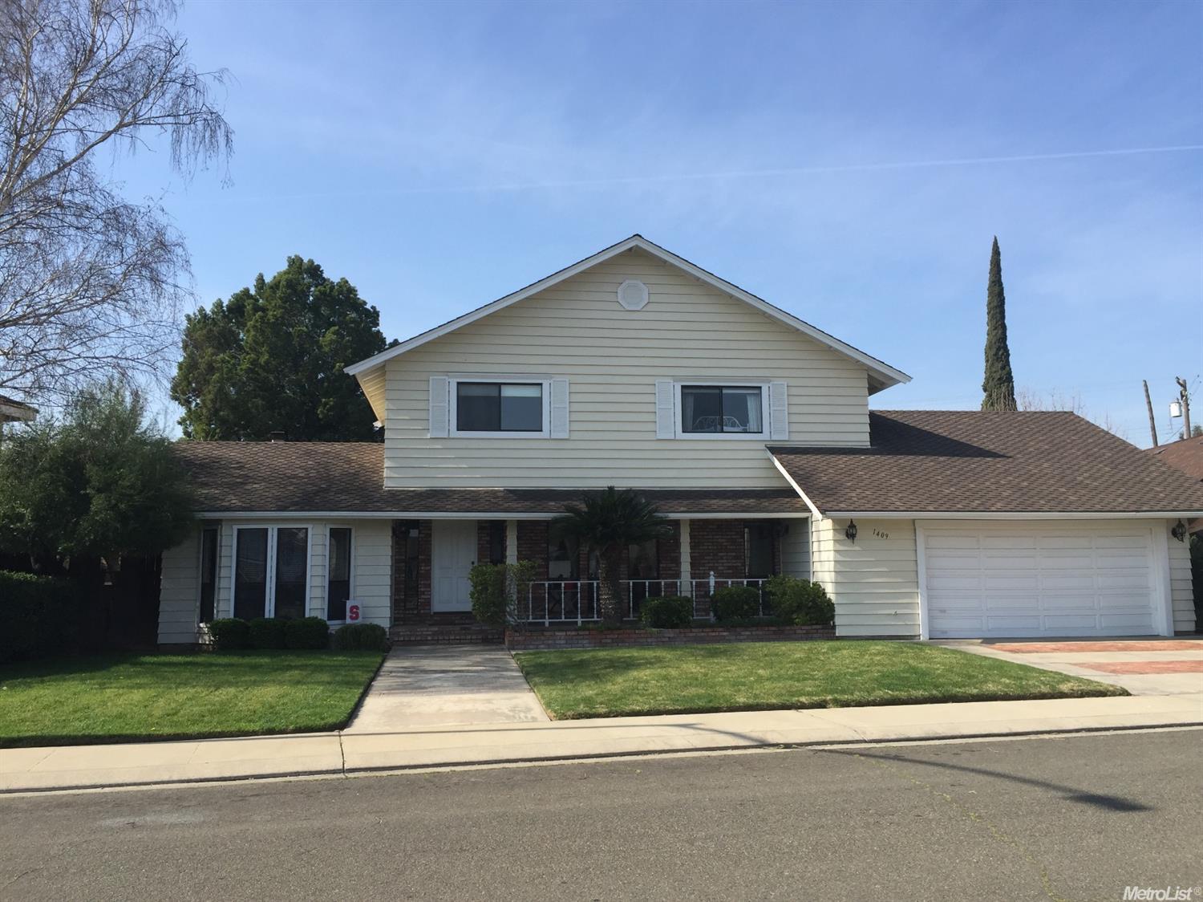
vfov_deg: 48.2
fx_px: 1008
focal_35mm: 29
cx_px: 602
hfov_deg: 61.7
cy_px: 451
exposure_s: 1/1319
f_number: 2.2
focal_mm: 4.15
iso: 32
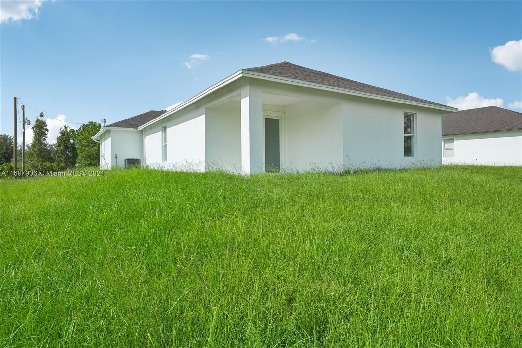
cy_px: 174
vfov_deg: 61.9
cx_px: 261
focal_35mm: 20
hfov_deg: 84.0
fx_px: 290
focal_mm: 20
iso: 400
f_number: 8
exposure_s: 1/1500
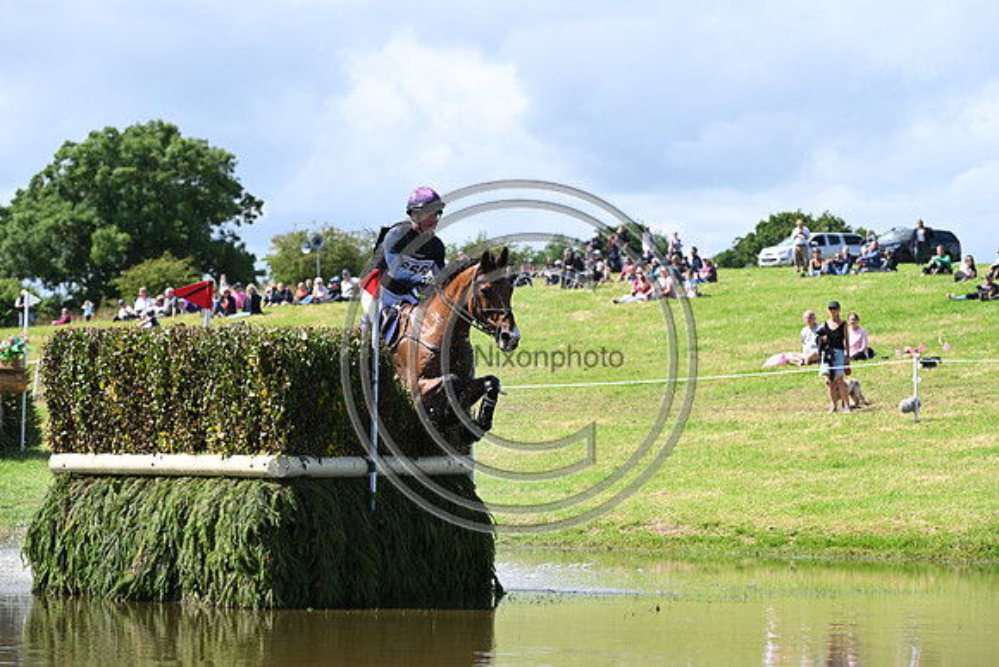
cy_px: 334
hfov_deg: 17.1
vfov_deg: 11.4
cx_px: 500
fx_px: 3331
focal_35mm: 120
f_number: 5.6
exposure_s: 1/1250
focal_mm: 120
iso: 400
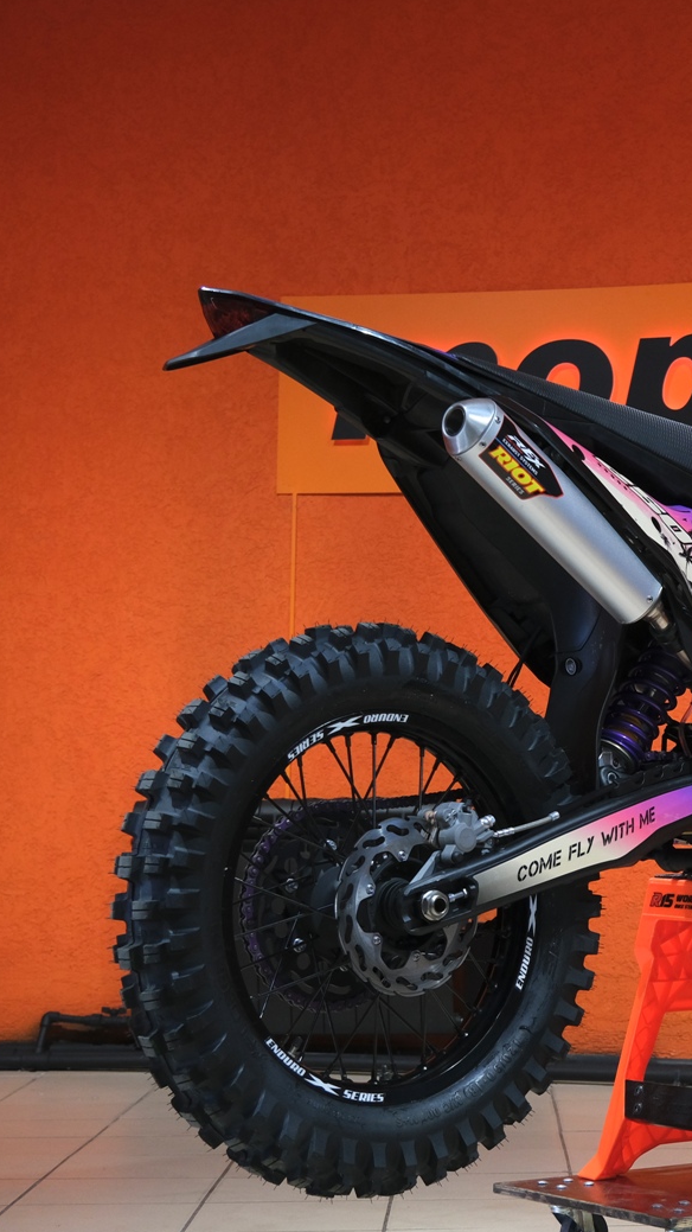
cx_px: 724
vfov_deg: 29.8
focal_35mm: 71
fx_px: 2317
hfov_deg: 16.6
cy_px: 629
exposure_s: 1/100
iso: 1250
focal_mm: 29.2
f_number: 4
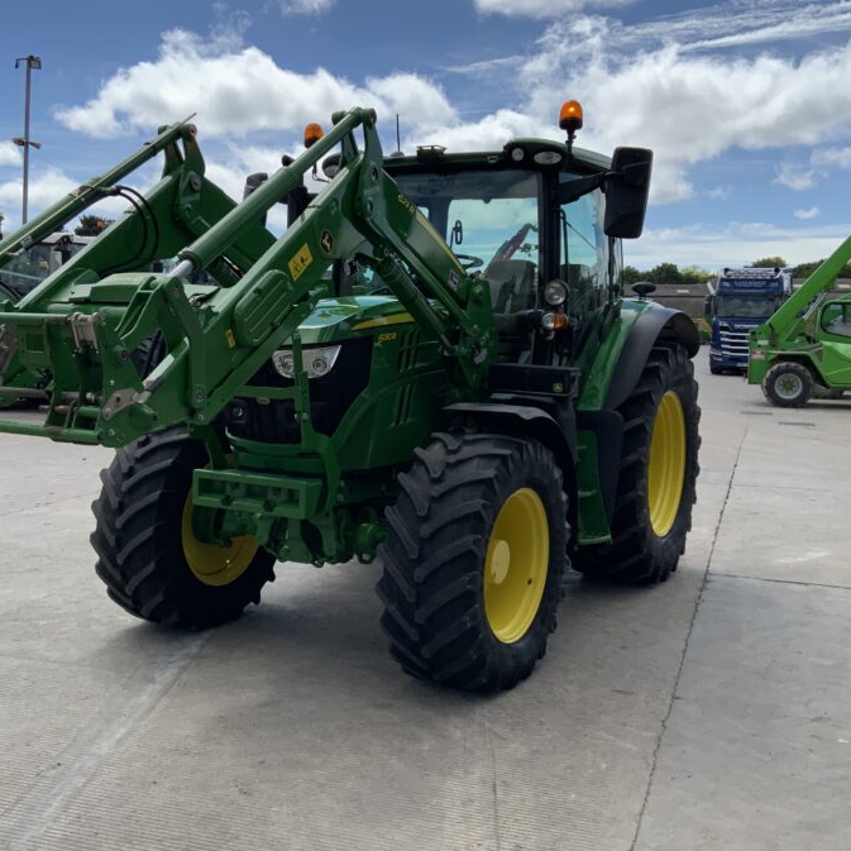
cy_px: 405
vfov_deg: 42.8
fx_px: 1085
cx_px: 379
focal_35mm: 39
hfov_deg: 42.8
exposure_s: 1/2538
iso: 20
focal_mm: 3
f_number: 1.8
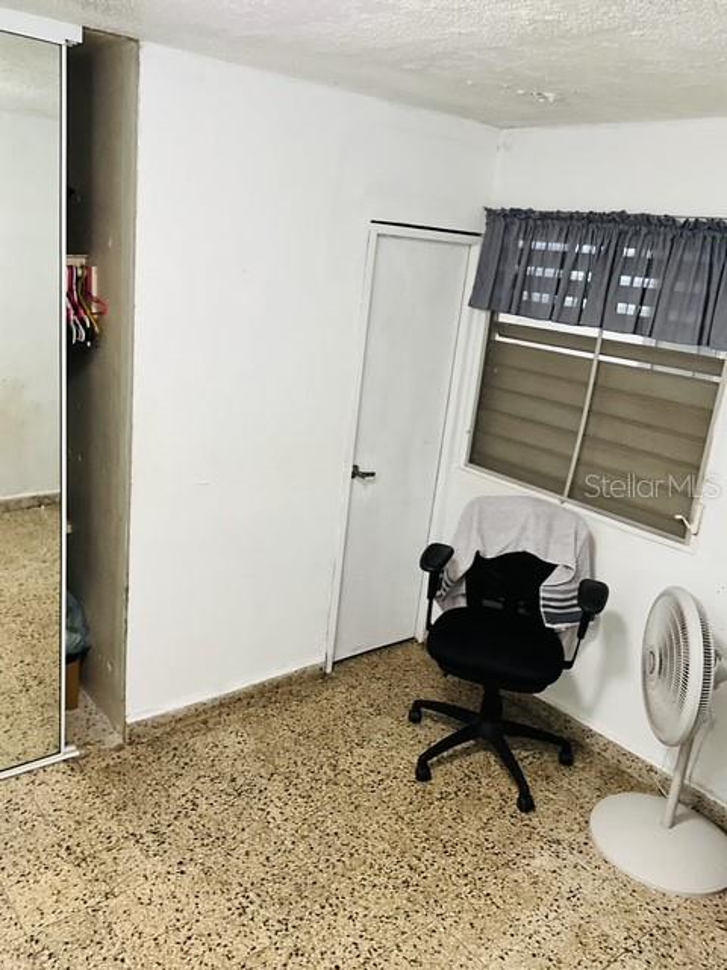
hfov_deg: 48.2
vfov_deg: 61.7
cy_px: 485
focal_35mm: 29
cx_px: 364
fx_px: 812
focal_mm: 3
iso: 125
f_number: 1.8
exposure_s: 1/60
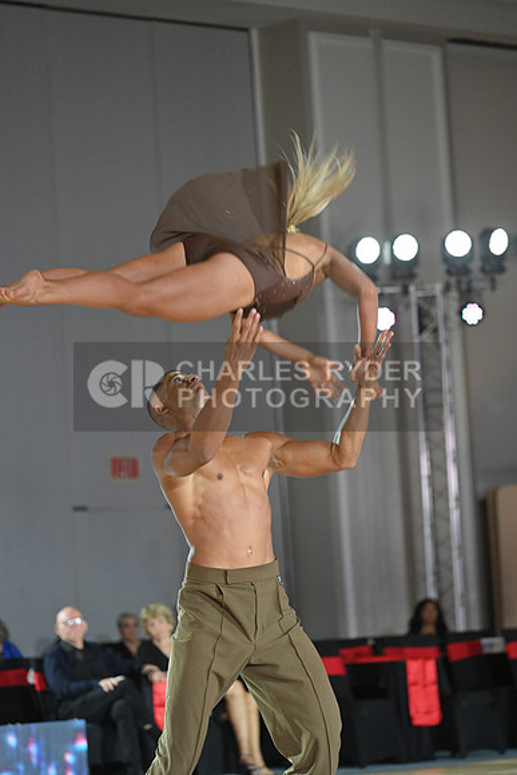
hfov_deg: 10.2
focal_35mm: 135
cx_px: 258
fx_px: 2906
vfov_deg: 15.2
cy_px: 388
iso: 2000
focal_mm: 135
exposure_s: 1/250
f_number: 4
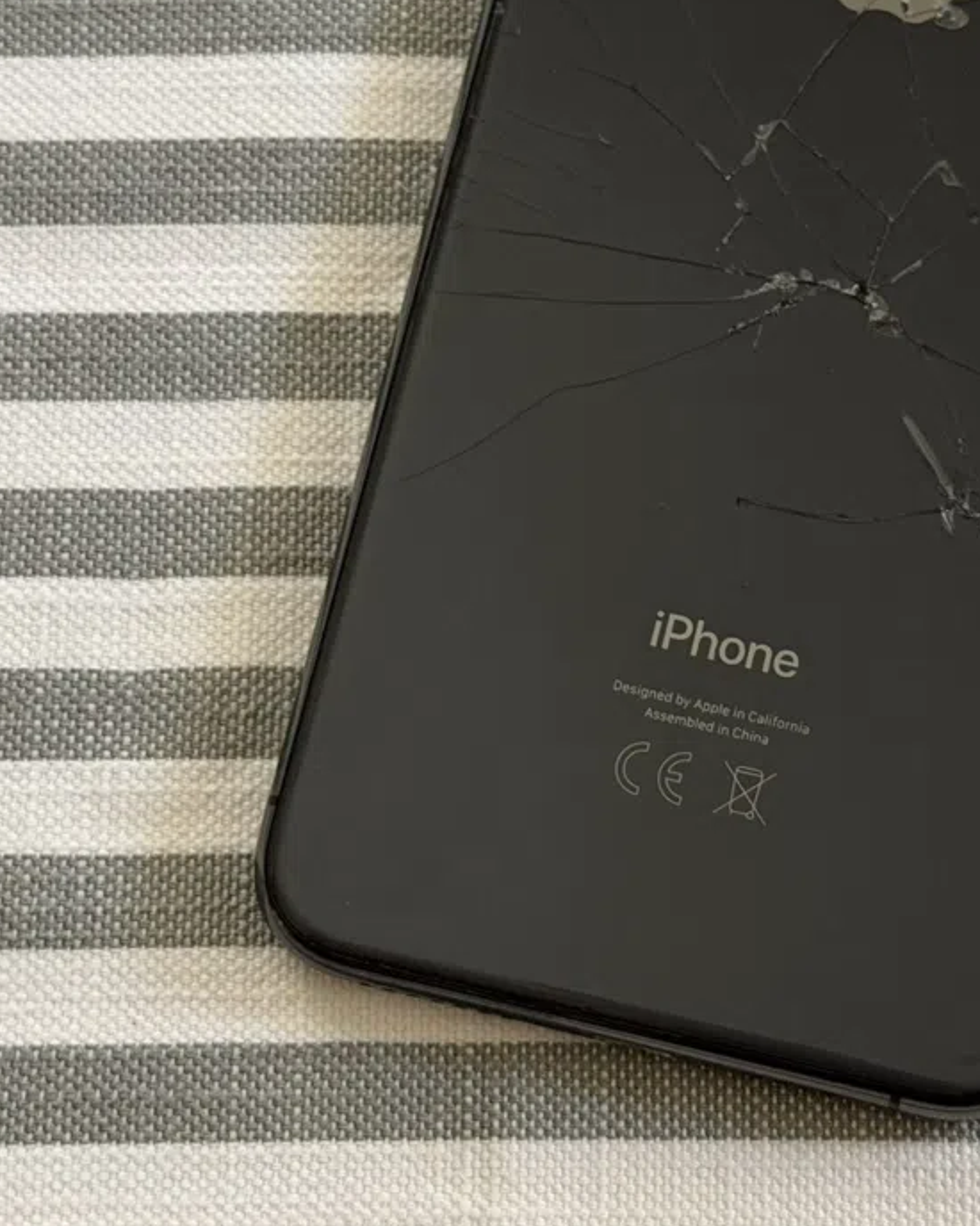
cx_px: 727
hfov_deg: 16.5
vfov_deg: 20.5
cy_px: 337
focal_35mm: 93
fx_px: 3373
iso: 200
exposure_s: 1/60
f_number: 1.78
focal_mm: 6.76
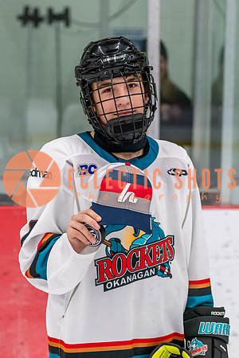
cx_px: 133
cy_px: 180
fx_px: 1243
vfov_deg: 16.4
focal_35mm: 125
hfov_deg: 11.0
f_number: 2.8
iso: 4000
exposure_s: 1/800
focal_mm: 70
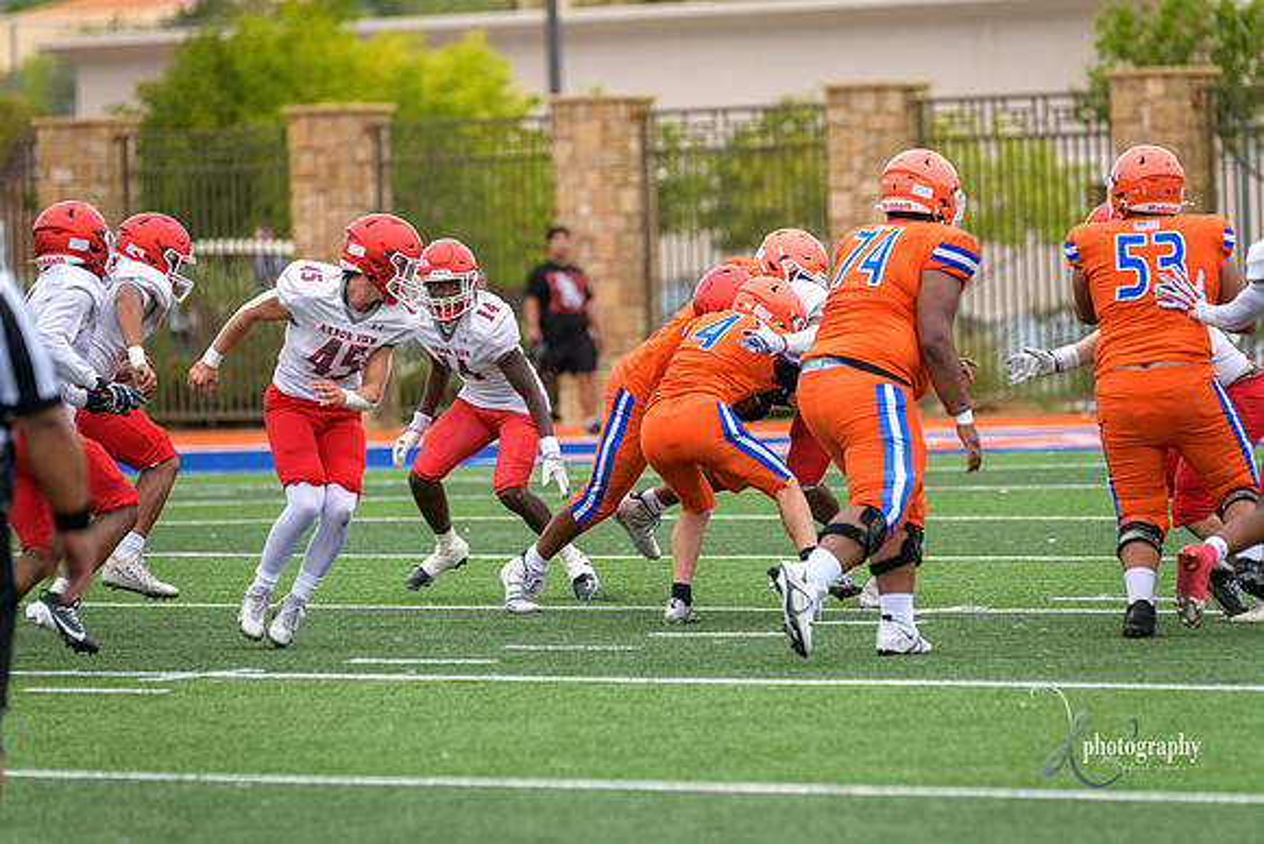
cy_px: 422
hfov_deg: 8.2
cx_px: 632
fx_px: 8779
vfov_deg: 5.5
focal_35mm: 250
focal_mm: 250
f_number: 3.5
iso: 560
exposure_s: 1/1000
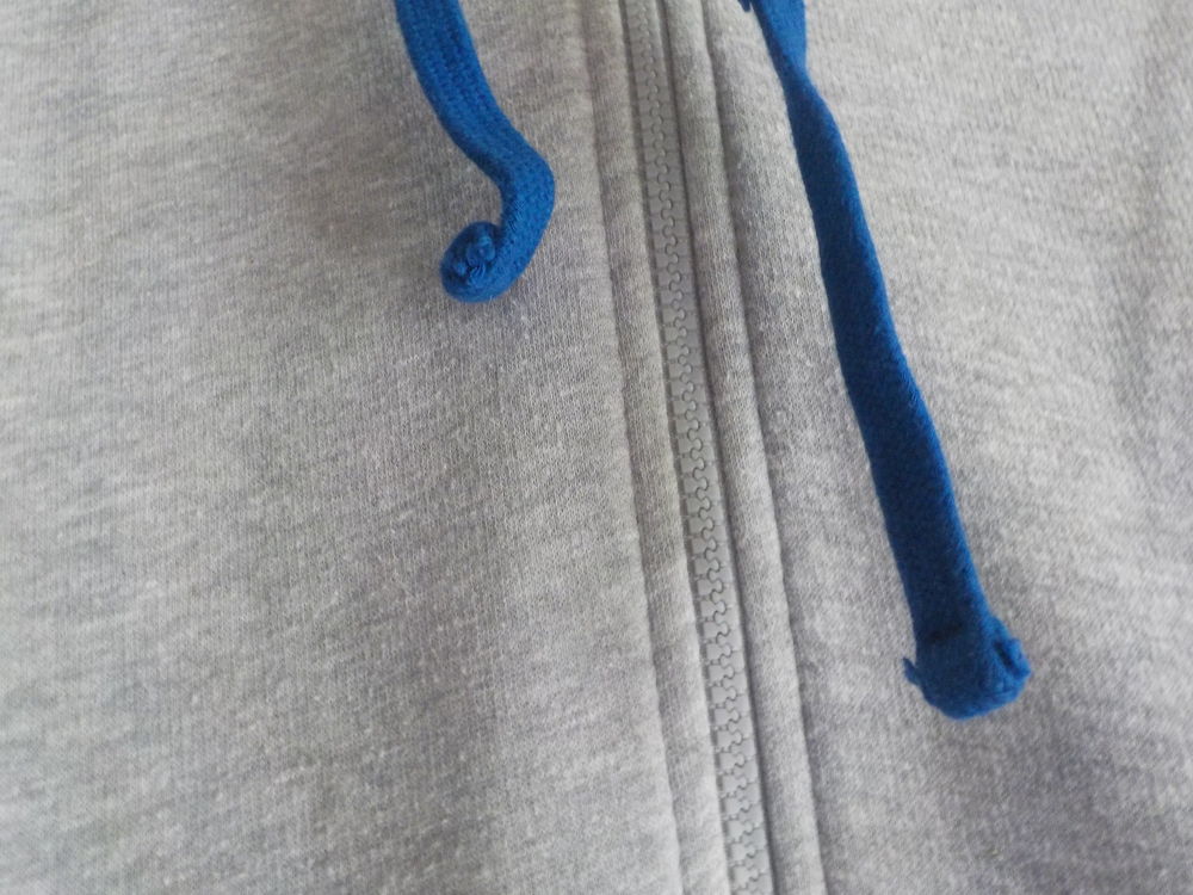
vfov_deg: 46.8
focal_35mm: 30
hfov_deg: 60.0
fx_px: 1034
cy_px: 448
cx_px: 596
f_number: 3.3
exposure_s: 1/25
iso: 400
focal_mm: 4.1
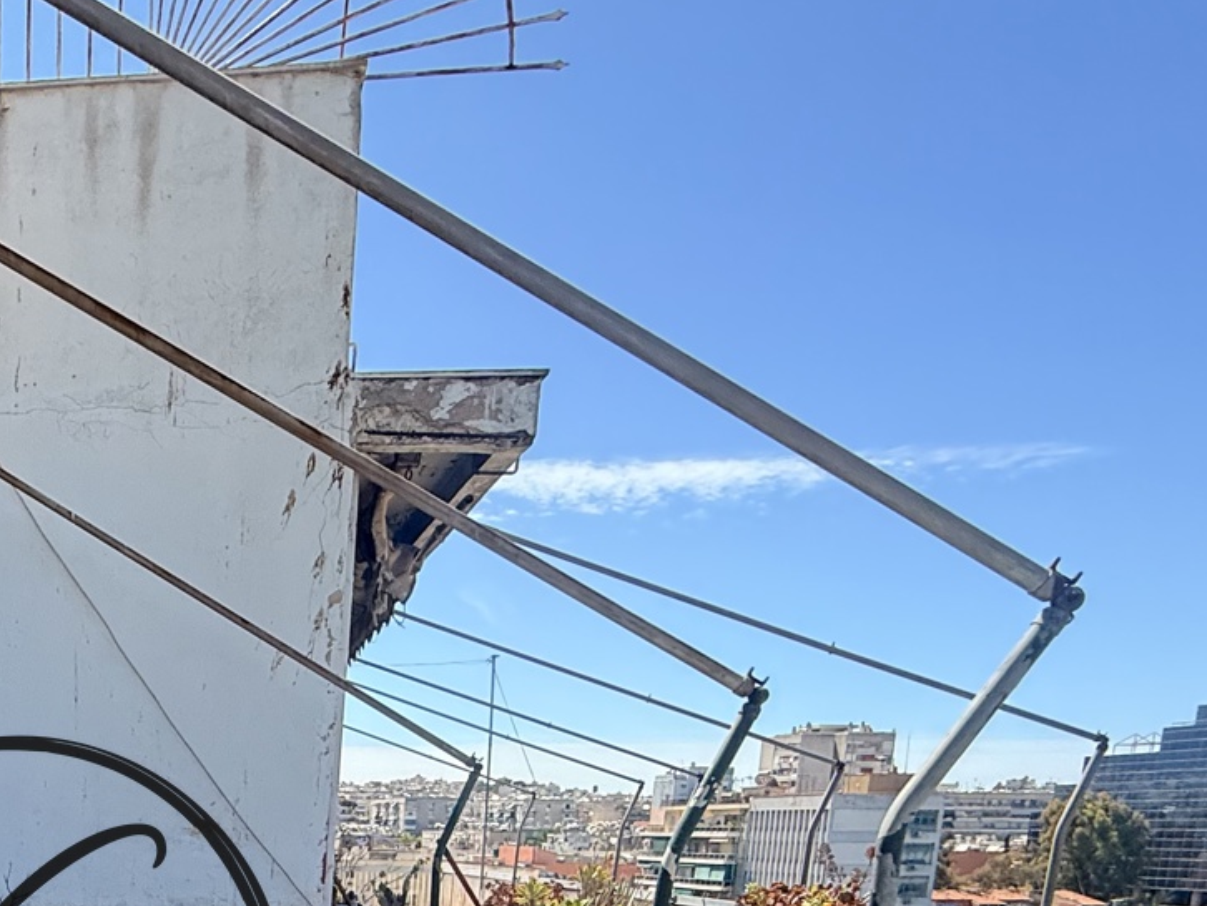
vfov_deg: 32.6
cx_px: 47
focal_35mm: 37
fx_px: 1291
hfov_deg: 44.0
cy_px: 1062
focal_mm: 2.22
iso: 64
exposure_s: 1/585
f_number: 2.2
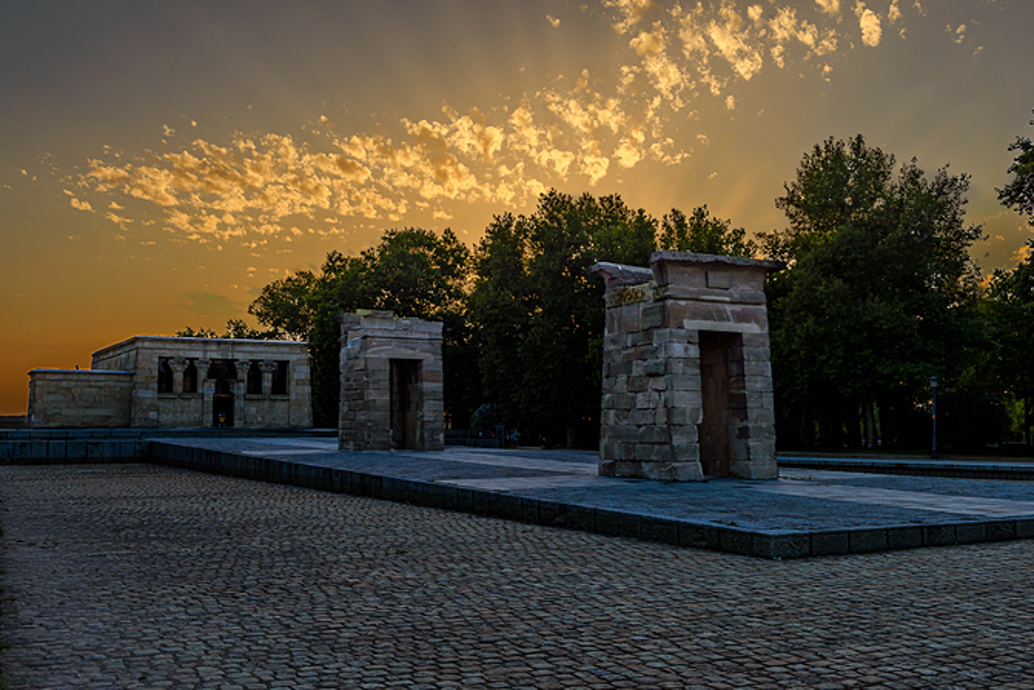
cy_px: 345
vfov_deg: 36.0
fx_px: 1063
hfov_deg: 51.9
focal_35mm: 37
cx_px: 513
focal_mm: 36
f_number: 13
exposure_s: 1/125
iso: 100
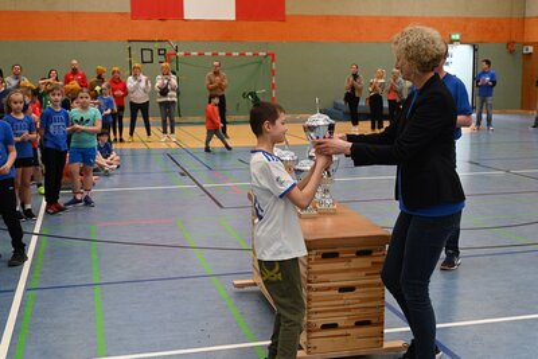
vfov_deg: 29.3
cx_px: 269
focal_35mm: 46
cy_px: 180
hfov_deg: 42.7
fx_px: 688
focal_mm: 46
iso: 1250
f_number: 5.6
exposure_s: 1/200
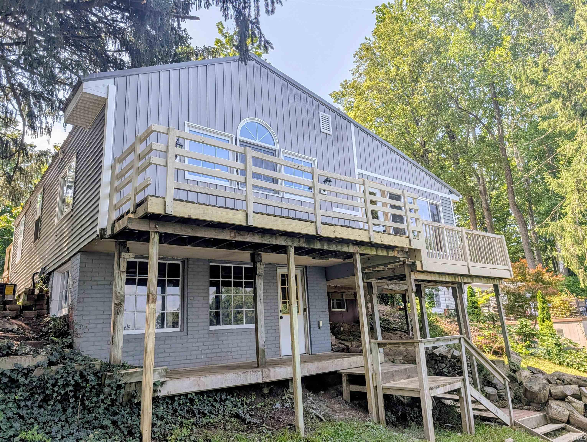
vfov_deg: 56.9
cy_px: 221
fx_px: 408
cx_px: 294
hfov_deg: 71.5
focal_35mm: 24
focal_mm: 6.9
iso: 18
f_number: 1.68
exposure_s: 1/1025
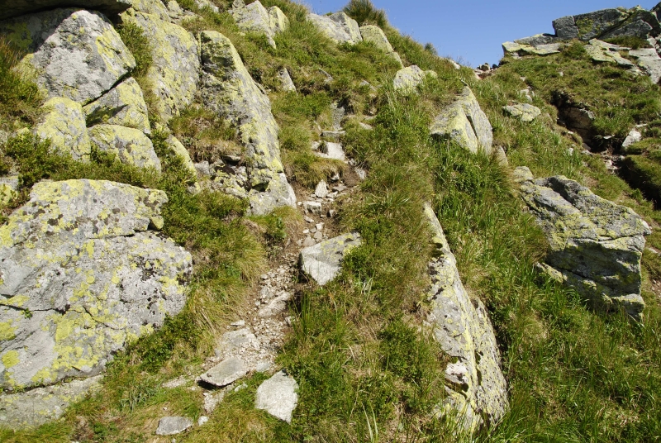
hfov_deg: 67.3
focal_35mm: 27
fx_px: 496
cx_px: 330
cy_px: 222
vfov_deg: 48.1
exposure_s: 1/160
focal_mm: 18
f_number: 8
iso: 100
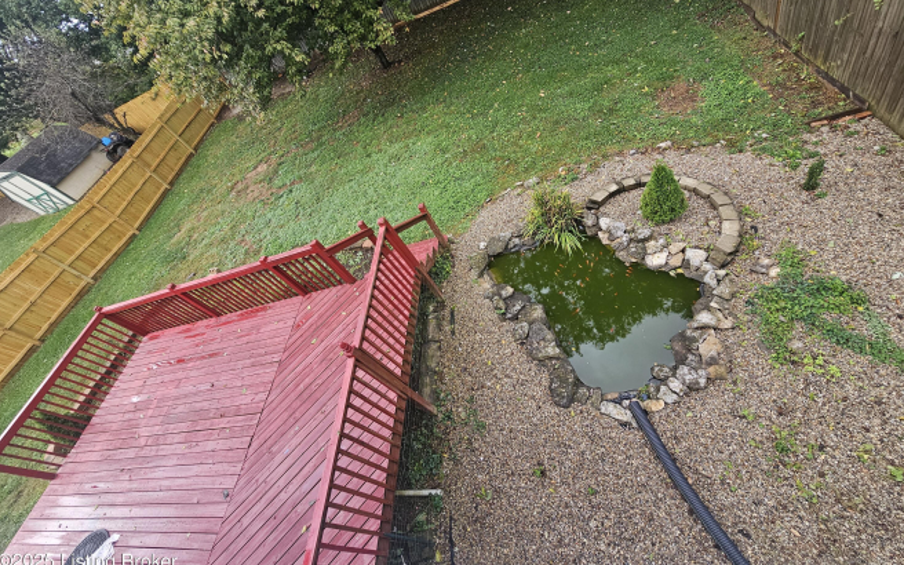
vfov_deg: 78.3
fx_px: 345
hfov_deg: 105.3
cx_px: 455
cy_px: 248
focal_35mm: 14
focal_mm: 2.2
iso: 80
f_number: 2.2
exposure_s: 1/230
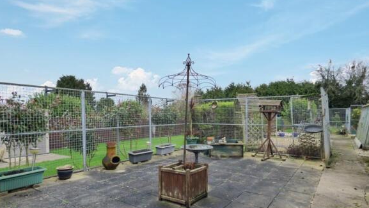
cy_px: 121
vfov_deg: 51.3
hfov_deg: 81.2
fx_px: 215
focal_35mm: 22
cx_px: 184
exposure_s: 1/250
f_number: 2.8
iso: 200
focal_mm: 3.58
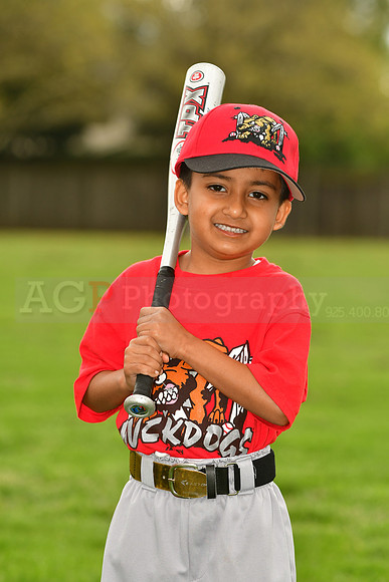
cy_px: 291
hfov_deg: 6.1
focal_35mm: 225
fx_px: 3644
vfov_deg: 9.1
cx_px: 194
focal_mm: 150
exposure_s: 1/500
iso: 200
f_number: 5
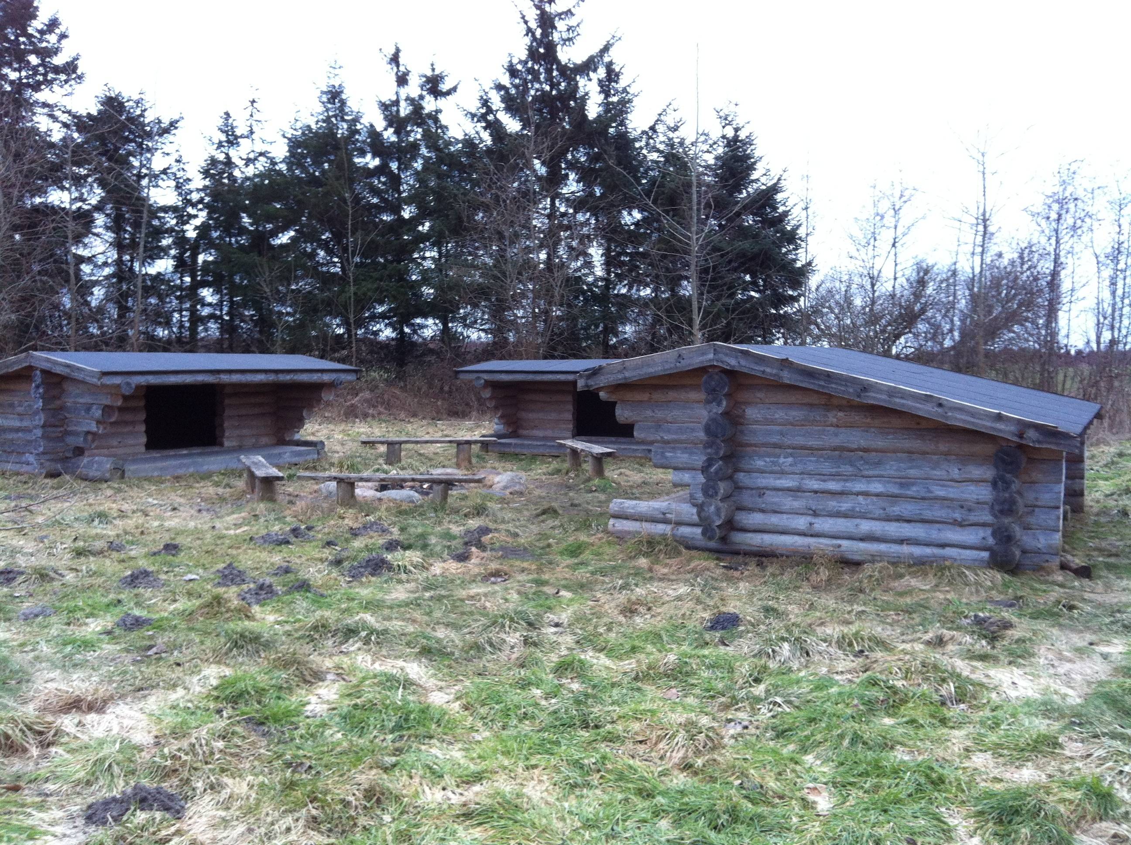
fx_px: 1142
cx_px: 566
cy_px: 422
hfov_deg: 52.7
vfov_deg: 40.6
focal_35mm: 35
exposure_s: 1/24
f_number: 2.8
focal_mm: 3.85
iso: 100
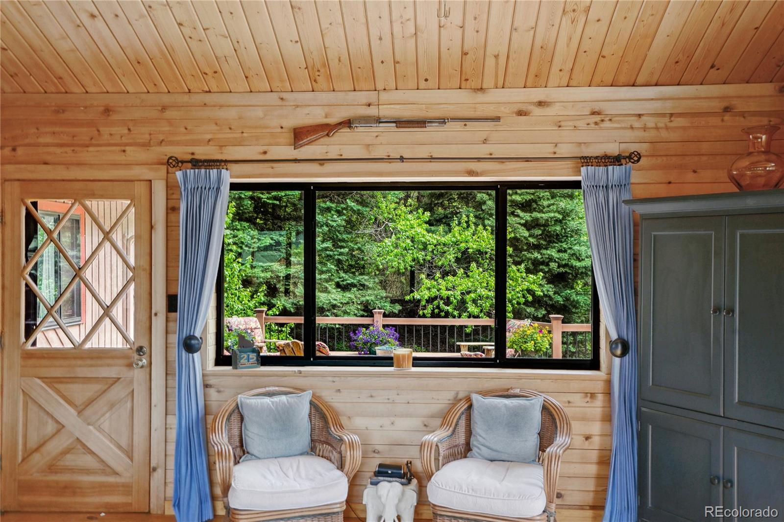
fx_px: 762
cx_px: 392
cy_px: 261
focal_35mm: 35
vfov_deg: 37.8
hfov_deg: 54.4
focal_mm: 35
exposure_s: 1/100
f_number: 8
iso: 400
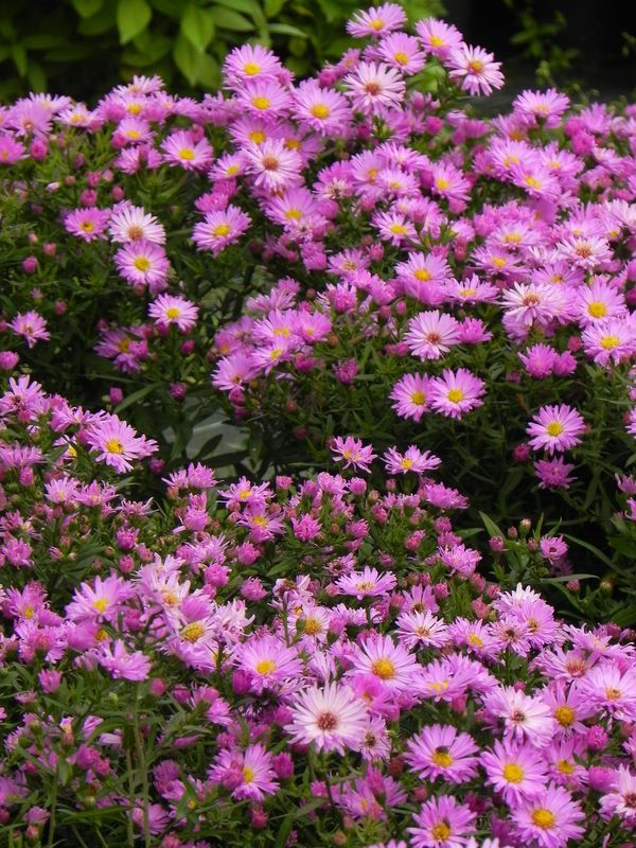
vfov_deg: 8.0
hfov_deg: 6.0
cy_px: 424
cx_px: 318
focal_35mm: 247
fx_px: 6051
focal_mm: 44
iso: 160
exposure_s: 1/320
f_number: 5
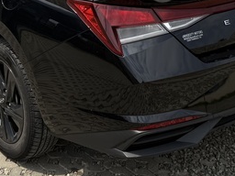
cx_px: 100
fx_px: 509
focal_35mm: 75
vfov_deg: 18.7
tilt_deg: -13.6
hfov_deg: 26.0
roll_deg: -0.5
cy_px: -28
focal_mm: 6.76
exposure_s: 1/5319
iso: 80
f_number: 1.78
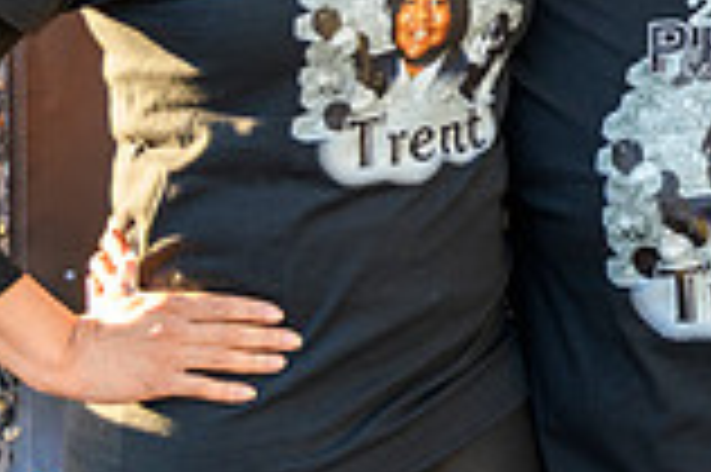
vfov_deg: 10.8
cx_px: 1044
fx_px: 2466
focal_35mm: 125
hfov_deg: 15.3
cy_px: -47
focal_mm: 34
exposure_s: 1/250
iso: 360
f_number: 3.2
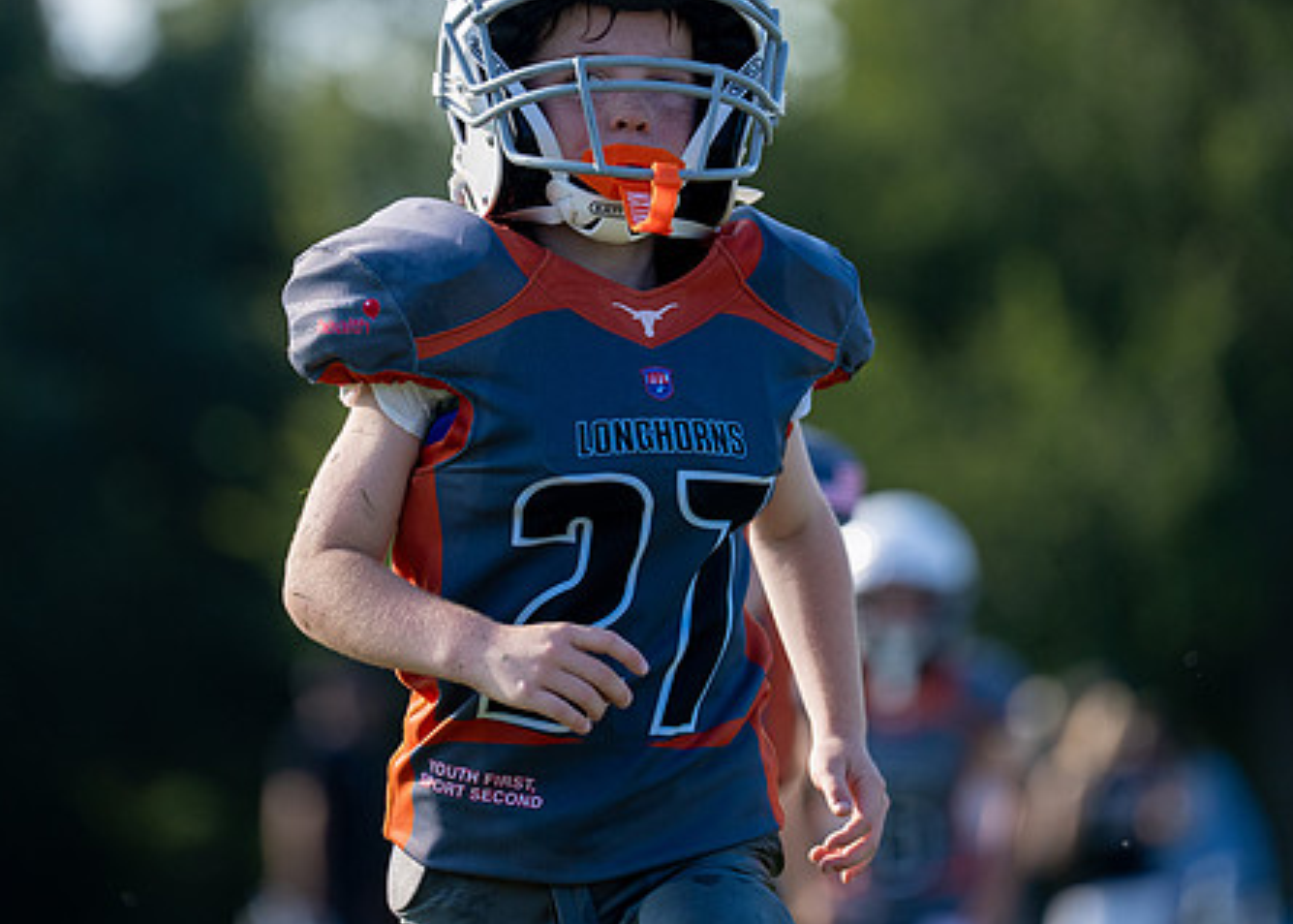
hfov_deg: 6.5
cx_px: 575
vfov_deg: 4.7
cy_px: 258
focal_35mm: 309
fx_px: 11349
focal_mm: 188
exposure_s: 1/2000
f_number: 2.8
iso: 250
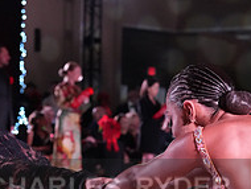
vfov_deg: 7.2
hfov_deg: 9.6
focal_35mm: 205
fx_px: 1488
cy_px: 204
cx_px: 69
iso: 5000
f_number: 5.6
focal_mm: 70
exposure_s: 1/250
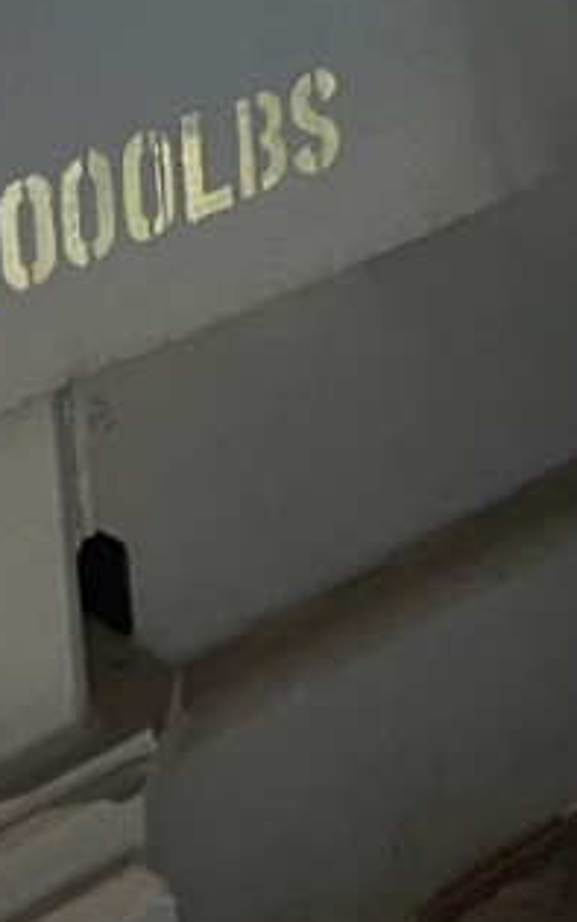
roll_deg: +2.7
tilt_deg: -11.6
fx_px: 2817
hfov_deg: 11.6
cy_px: -481
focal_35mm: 112
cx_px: 486
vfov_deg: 16.8
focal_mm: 5.1
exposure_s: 1/30
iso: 640
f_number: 1.6
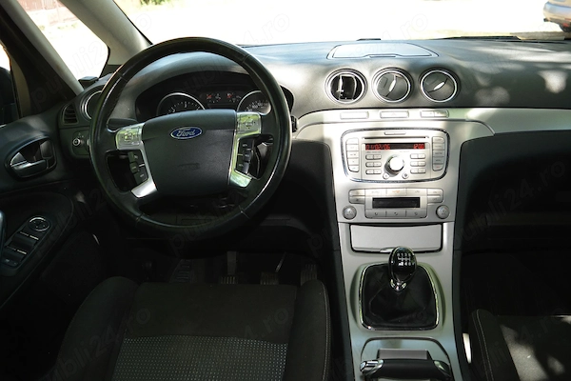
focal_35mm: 30
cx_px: 286
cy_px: 190
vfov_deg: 43.6
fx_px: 476
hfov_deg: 61.9
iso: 280
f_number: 3.8
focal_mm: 20
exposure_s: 1/125
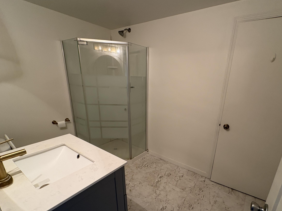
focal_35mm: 18
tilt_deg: -19.2
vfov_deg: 71.0
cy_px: 125
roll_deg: -2.1
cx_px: 158
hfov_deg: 87.3
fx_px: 147
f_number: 2.2
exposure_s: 1/60
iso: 200
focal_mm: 2.22
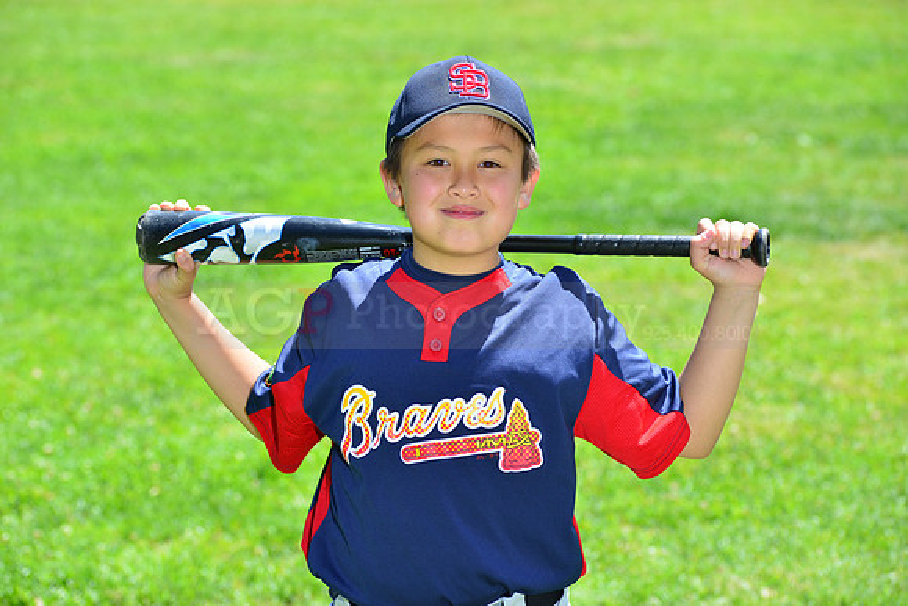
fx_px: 3406
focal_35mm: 135
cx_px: 454
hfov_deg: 15.2
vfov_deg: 10.2
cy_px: 303
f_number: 8
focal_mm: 135
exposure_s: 1/200
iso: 200
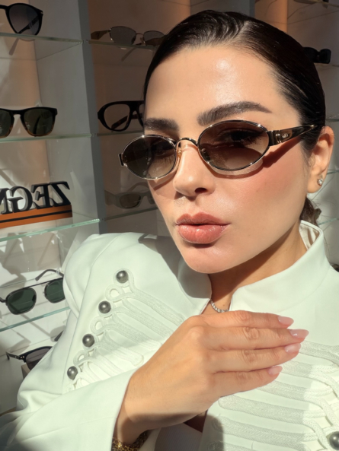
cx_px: 170
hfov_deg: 46.8
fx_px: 392
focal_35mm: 30
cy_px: 226
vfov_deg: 60.0
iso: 32
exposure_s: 1/1475
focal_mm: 2.71
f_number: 1.9
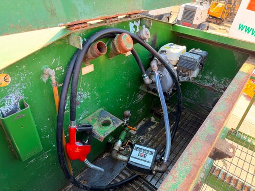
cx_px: 128
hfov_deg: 71.6
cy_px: 96
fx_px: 177
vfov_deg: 56.8
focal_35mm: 24
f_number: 1.78
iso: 80
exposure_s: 1/175
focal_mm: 6.76
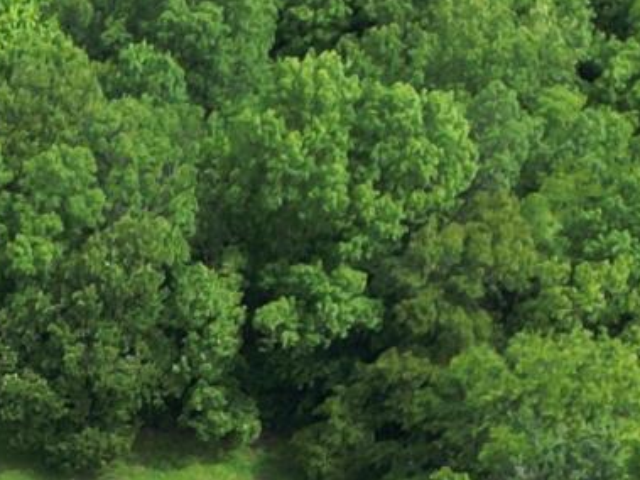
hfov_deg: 9.3
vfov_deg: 6.6
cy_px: 1734
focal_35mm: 190
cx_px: -892
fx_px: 3512
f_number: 1.7
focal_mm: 6.72
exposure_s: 1/1000
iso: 100
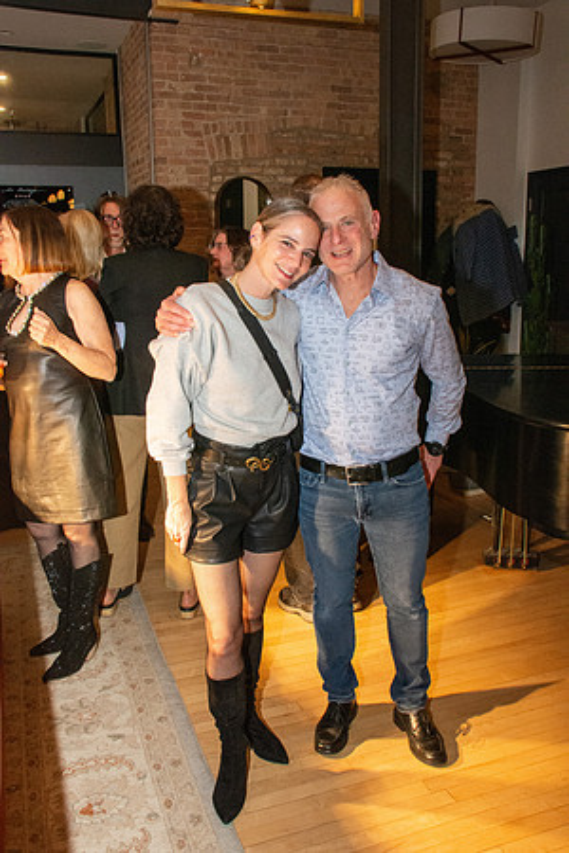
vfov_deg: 57.2
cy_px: 426
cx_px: 284
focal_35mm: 33
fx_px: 782
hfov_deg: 40.0
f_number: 11
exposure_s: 1/125
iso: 5000
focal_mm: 22
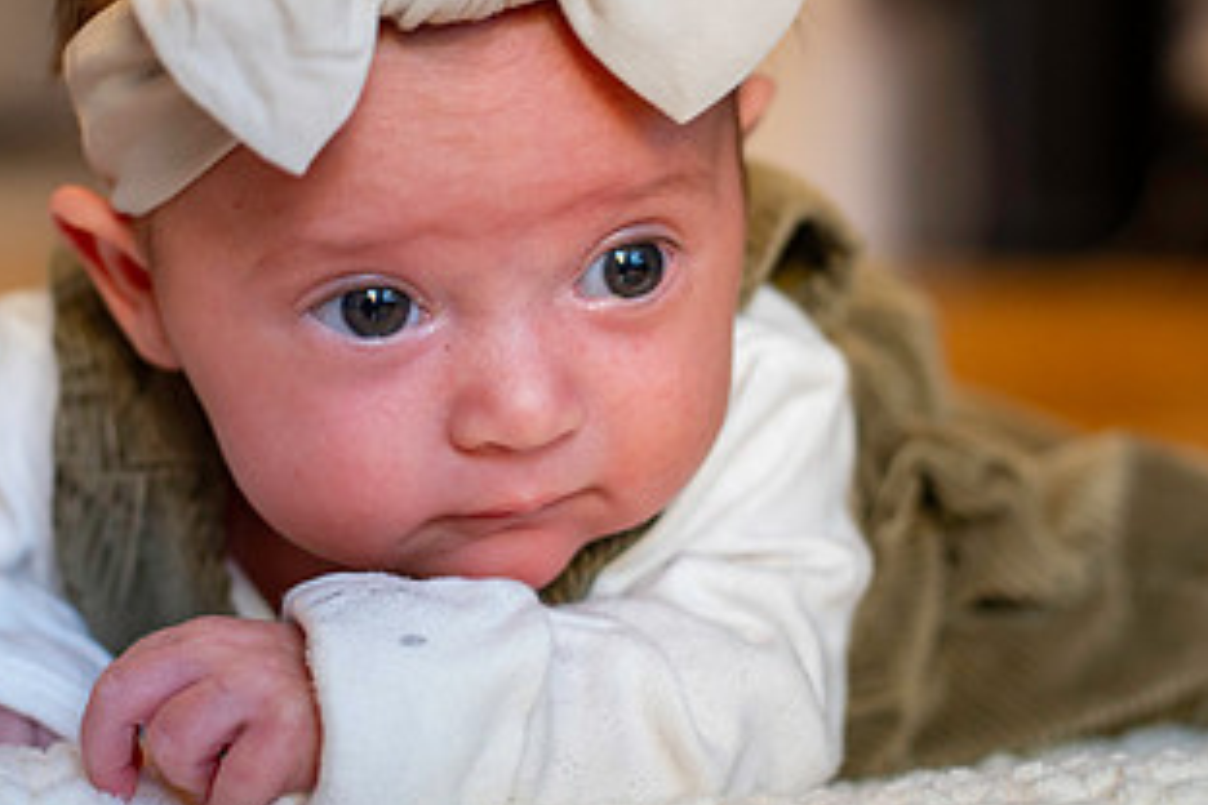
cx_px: 457
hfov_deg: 21.9
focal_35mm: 93
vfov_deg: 14.7
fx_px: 3120
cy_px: 275
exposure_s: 1/60
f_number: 3.2
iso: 1000
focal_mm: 50
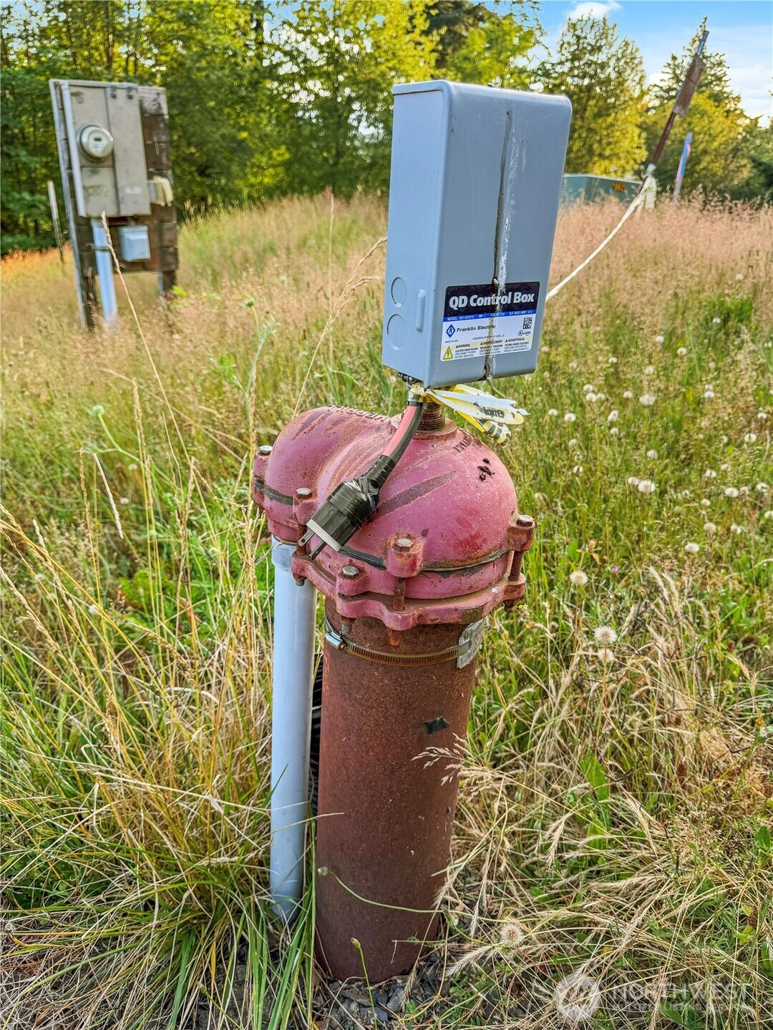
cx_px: 386
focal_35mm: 24
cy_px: 515
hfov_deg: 56.8
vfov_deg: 71.6
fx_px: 715
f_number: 1.8
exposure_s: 1/250
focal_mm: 6.76
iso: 80
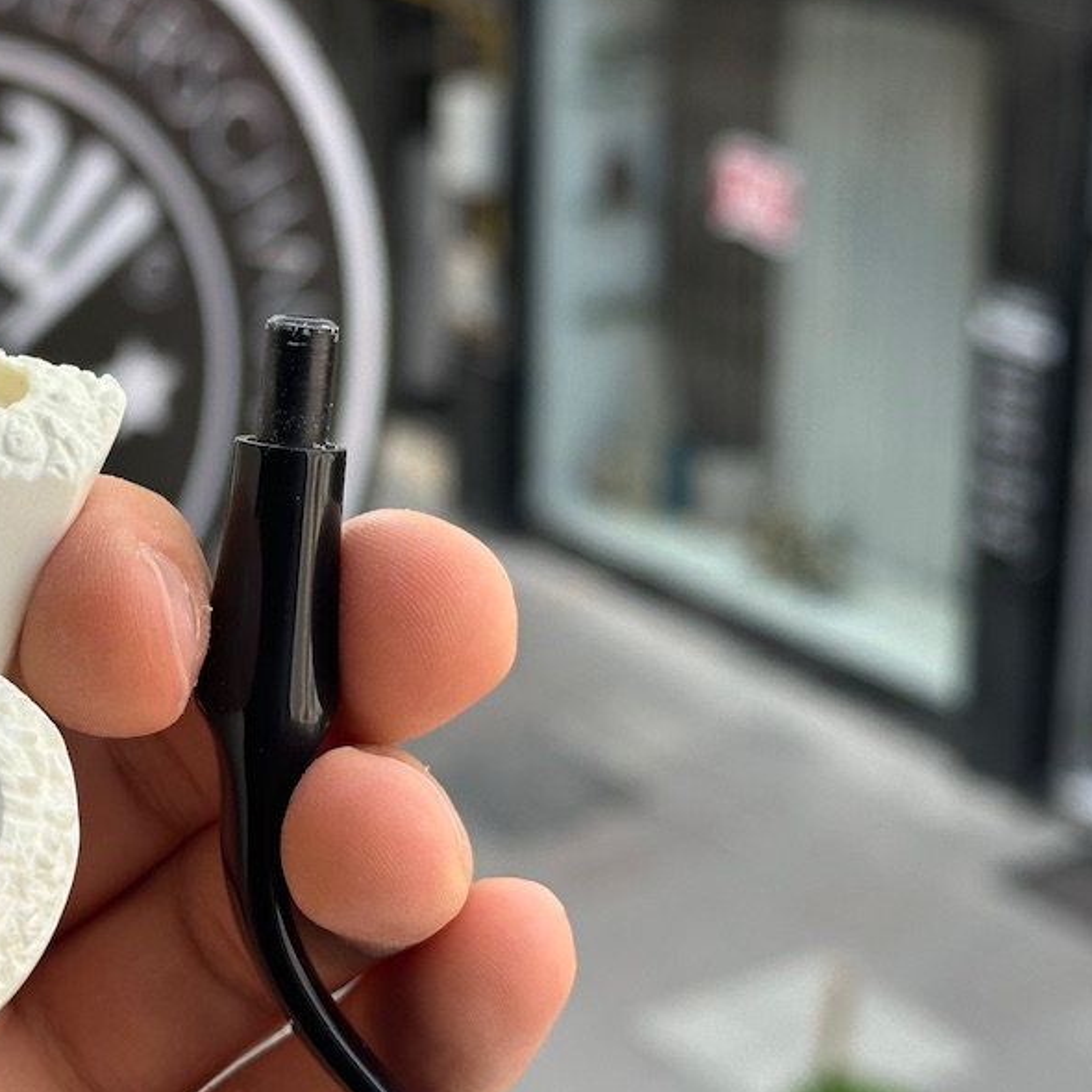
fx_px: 3284
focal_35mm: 92
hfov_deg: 18.6
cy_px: 418
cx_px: 154
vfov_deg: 18.9
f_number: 1.78
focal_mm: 6.86
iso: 64
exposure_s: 1/659
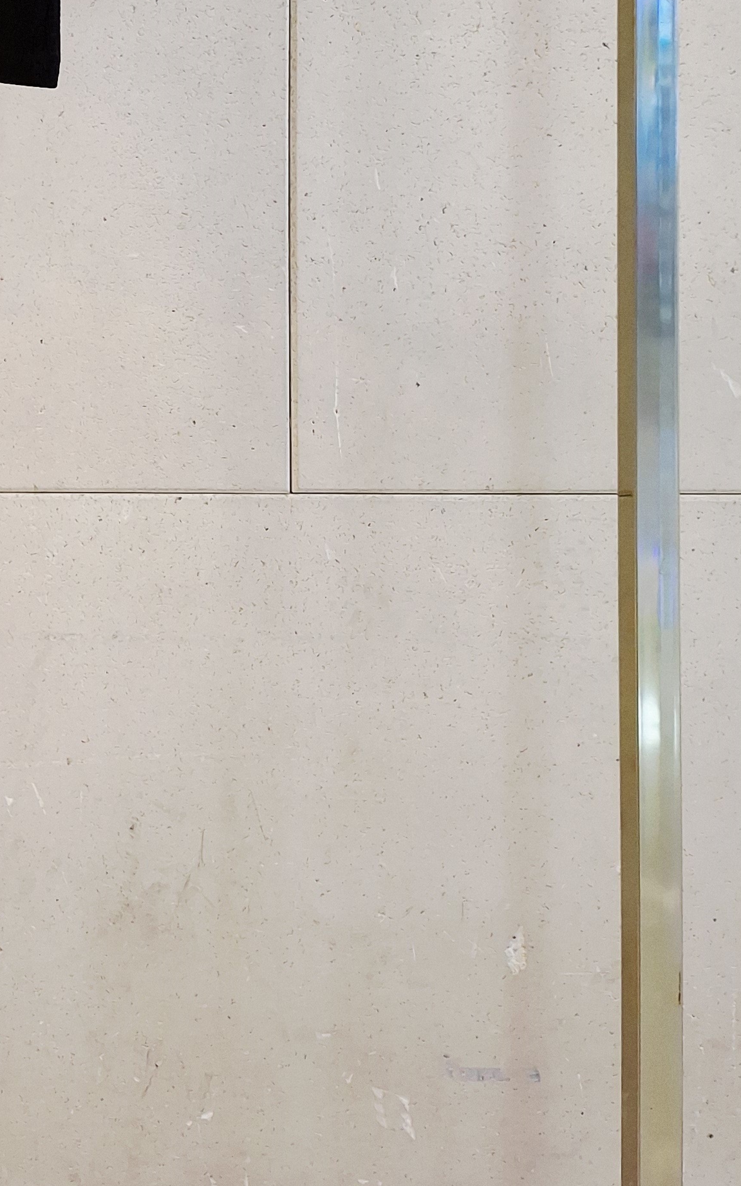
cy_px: 138
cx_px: -218
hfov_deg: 20.5
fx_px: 1874
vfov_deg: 33.4
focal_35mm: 58
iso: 250
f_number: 1.8
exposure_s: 1/120
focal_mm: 5.23
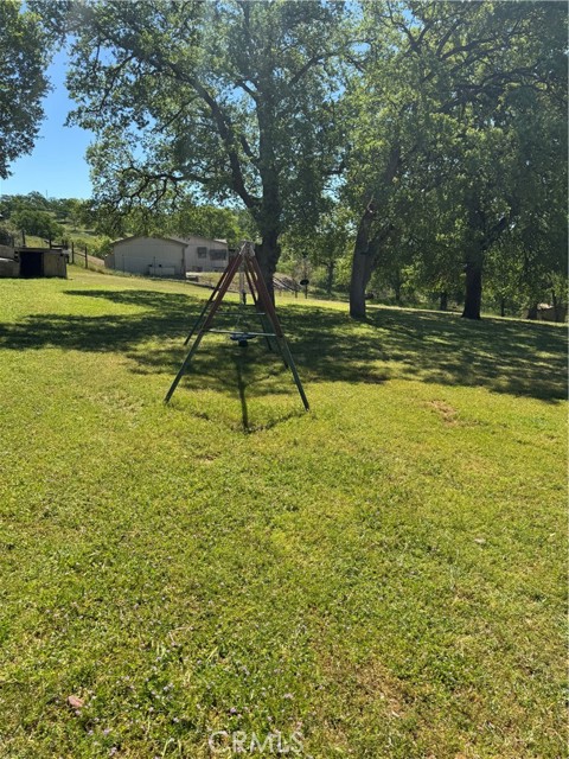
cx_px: 284
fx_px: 526
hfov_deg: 56.8
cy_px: 380
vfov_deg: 71.6
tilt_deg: -8.9
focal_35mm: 24
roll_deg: -0.8
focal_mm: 6.76
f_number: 1.78
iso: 80
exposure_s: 1/2710
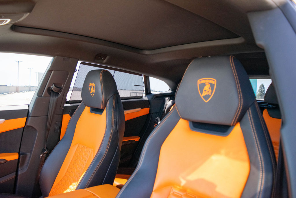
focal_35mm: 27
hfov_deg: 67.4
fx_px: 222
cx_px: 148
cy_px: 99
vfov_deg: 47.9
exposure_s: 1/640
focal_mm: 18
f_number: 3.5
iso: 800
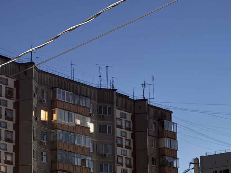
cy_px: 147
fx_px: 741
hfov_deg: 17.6
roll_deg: +0.5
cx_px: 43
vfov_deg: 13.3
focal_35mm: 111
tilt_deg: +13.0
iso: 250
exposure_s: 1/5
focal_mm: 5.96
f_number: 1.6
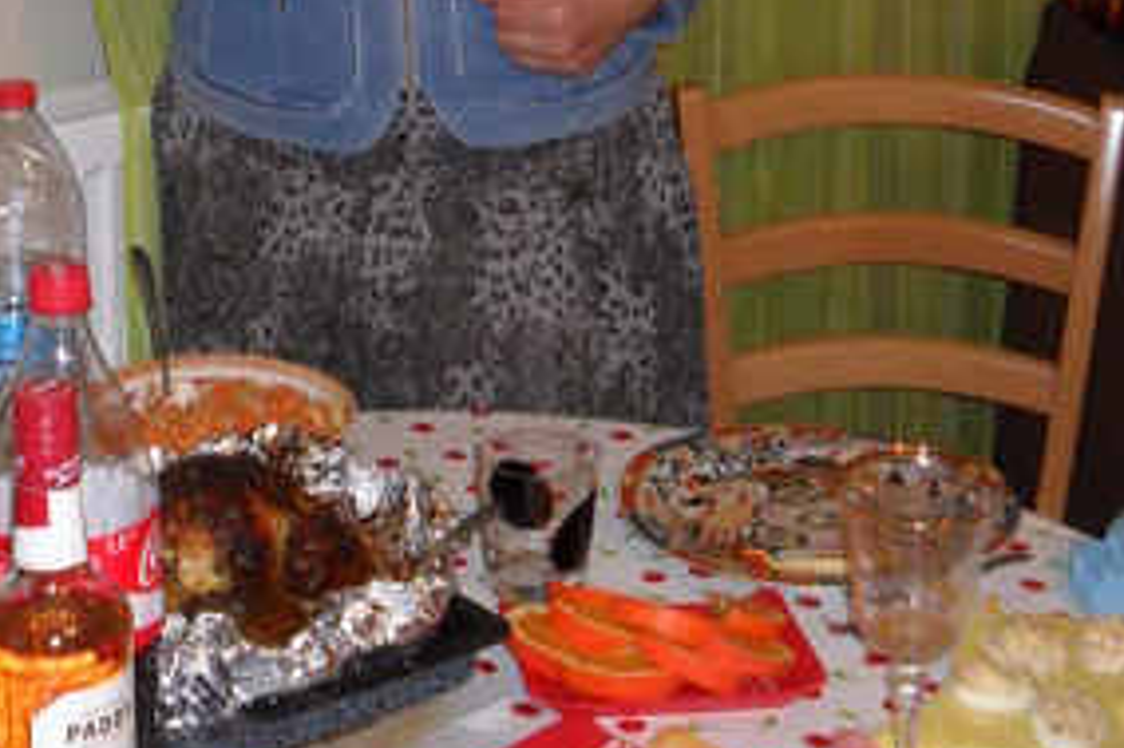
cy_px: -226
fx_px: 2403
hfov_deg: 26.1
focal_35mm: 77
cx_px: 313
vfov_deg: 16.7
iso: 200
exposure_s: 1/15
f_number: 3
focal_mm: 6.3
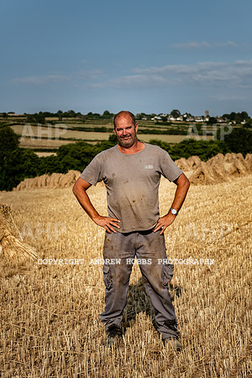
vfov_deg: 28.8
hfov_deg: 19.5
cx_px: 126
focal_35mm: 70
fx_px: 735
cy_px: 189
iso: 64
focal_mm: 70
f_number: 5.6
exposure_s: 1/2000
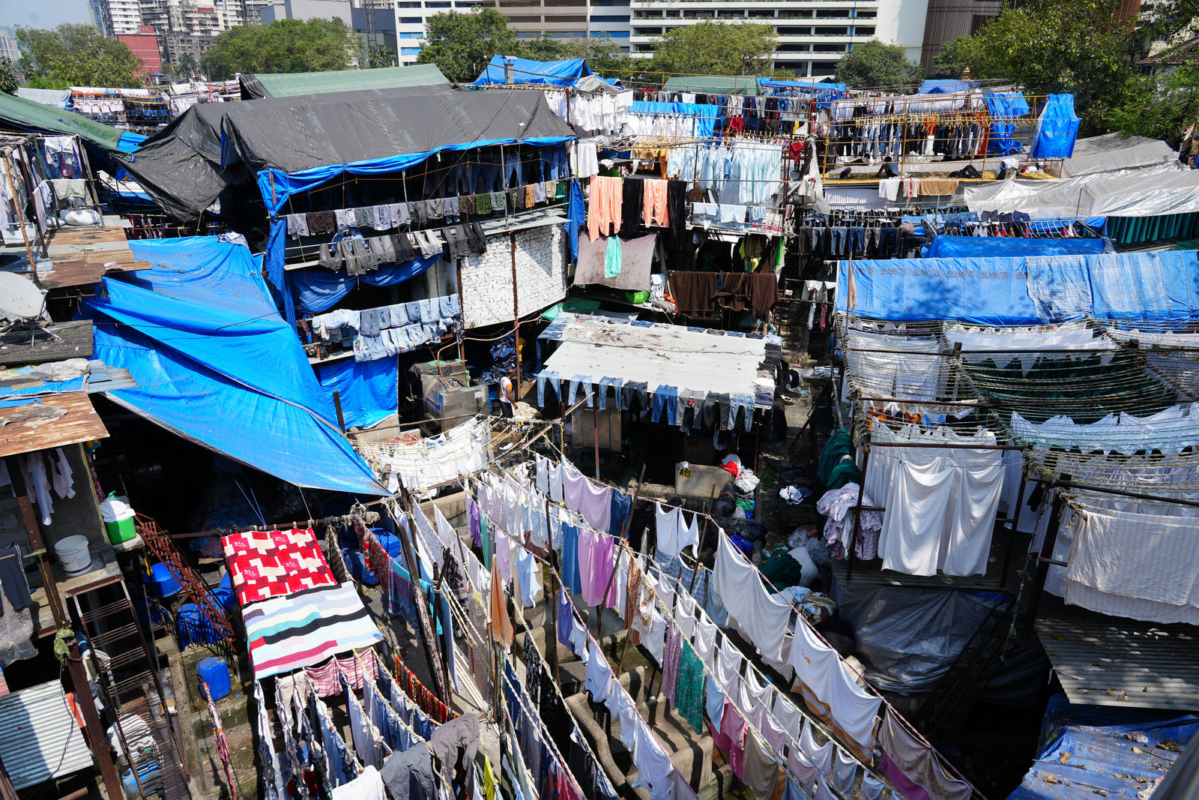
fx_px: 799
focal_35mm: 24
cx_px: 600
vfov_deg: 53.1
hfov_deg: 73.7
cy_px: 400
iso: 100
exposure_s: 1/160
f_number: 10
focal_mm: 24
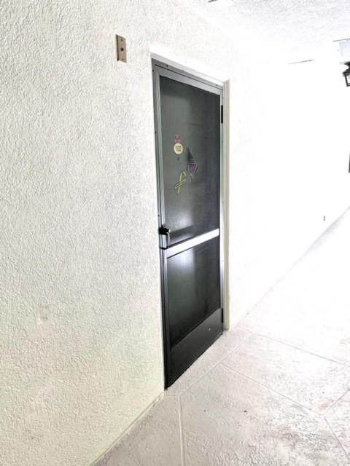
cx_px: 175
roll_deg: +2.1
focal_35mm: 26
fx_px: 351
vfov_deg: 67.3
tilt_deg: -10.9
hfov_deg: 53.1
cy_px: 233
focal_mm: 5.1
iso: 32
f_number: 1.6
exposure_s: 1/120
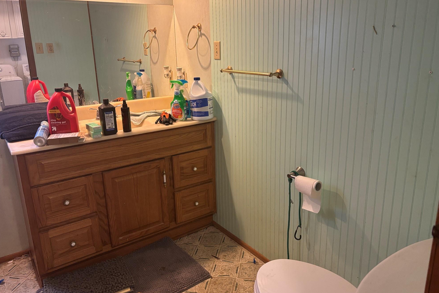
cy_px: 139
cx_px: 221
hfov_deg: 65.5
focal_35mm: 28
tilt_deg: -15.8
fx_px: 341
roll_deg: +1.2
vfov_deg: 46.4
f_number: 1.6
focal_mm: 5.96
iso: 250
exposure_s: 1/60
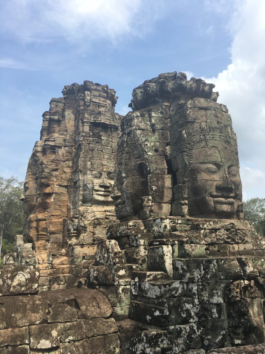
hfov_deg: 48.2
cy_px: 177
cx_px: 132
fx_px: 296
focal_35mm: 29
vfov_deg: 61.7
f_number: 2.2
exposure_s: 1/718
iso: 25
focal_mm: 4.15
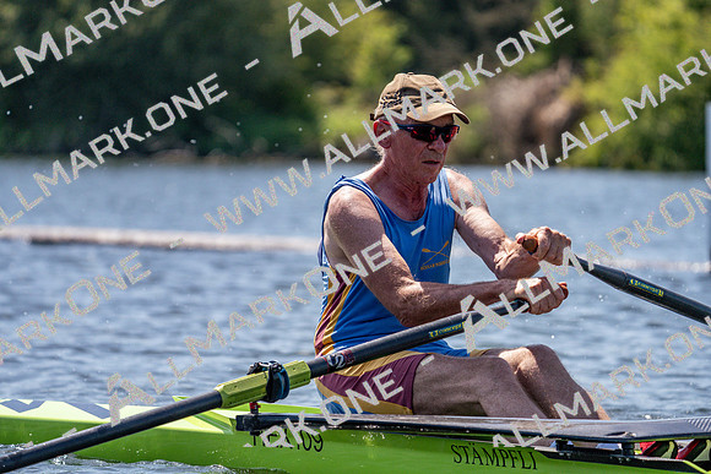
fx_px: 5472
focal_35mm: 277
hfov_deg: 7.4
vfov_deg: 5.0
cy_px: 237
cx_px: 356
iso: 320
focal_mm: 277
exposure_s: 1/2000
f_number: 5.6
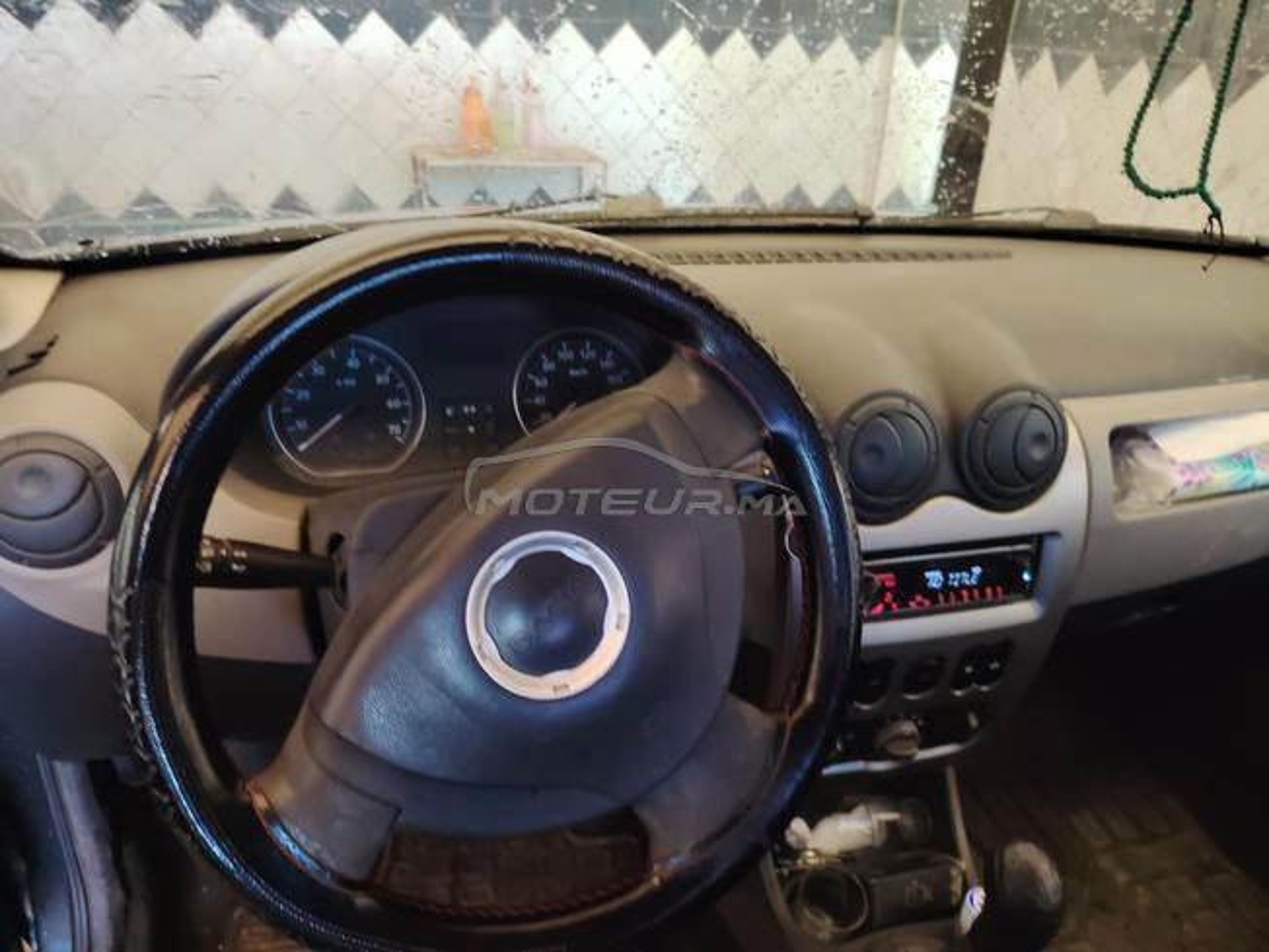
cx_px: 634
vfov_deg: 56.8
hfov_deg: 71.6
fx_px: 880
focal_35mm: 24
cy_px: 476
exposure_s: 1/50
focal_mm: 5.25
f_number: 1.75
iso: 2347
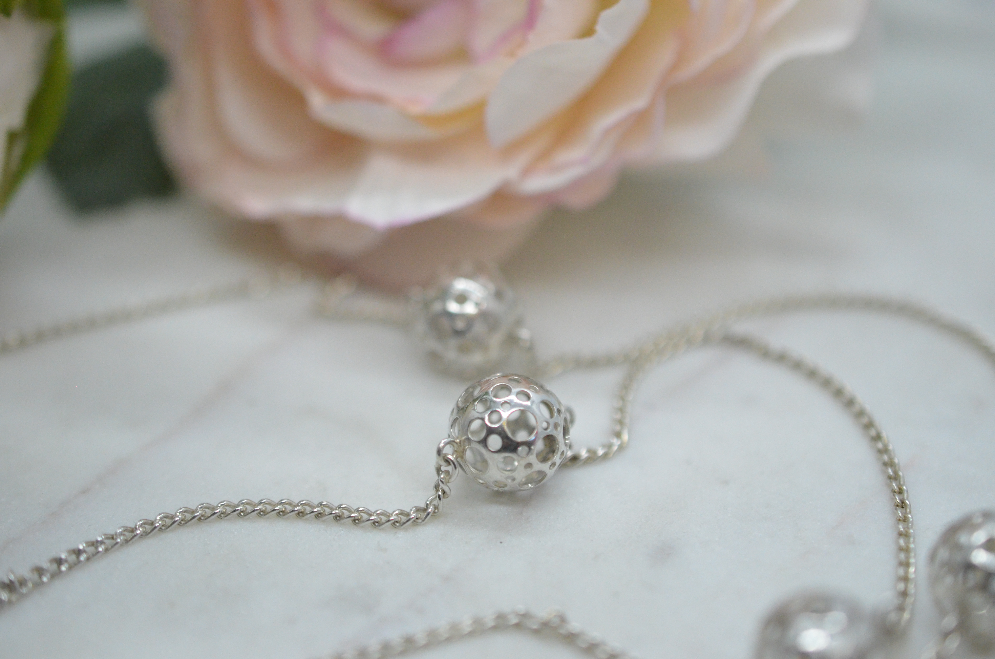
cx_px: 498
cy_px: 330
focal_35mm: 60
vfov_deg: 22.5
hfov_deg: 33.5
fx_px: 1655
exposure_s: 1/4000
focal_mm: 40
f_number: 3.2
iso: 3200
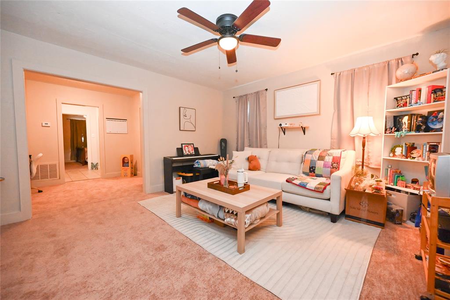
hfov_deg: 104.2
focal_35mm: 14
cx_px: 225
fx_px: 175
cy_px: 150
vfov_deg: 81.2
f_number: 5
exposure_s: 1/200
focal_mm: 14
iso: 3600
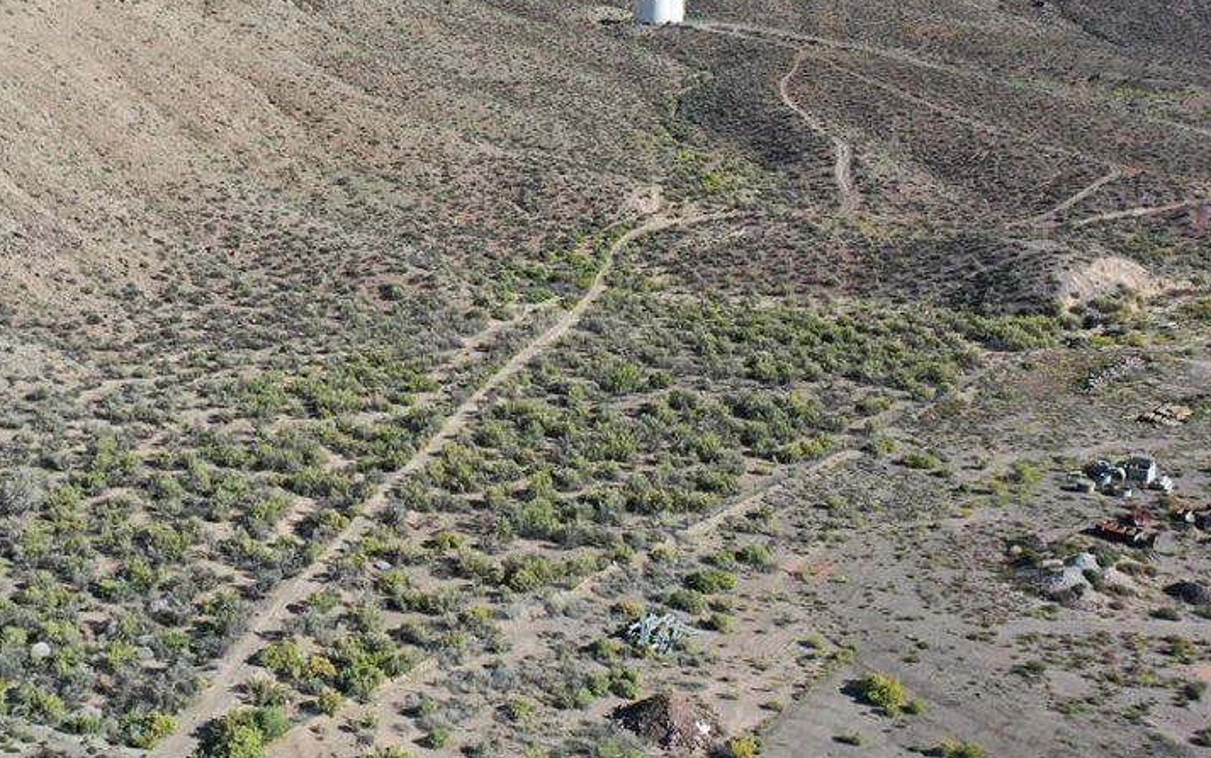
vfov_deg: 31.1
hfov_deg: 47.8
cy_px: 285
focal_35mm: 41
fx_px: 1353
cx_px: 453
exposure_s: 1/1600
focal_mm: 10.26
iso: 100
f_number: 2.8
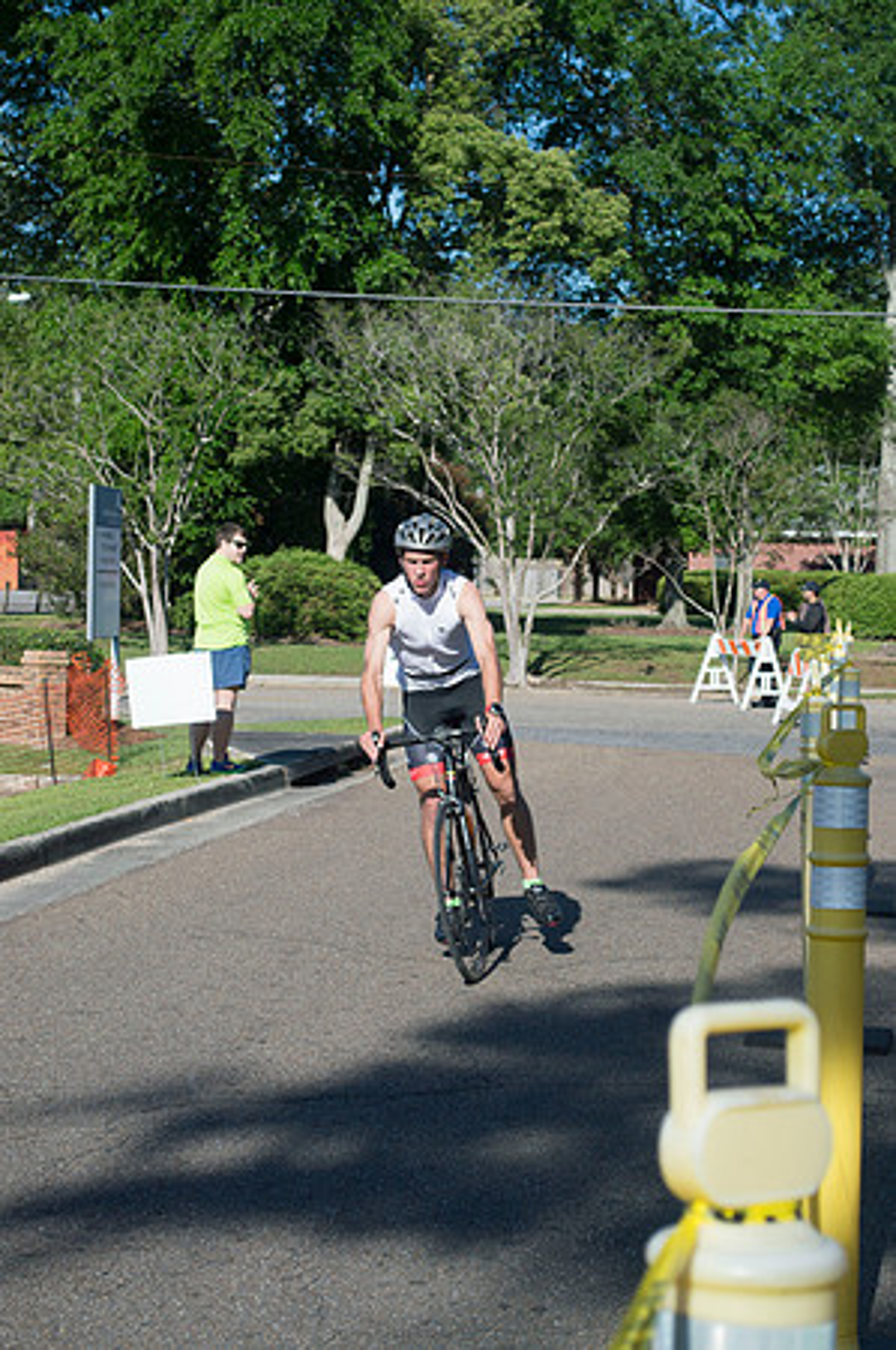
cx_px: 448
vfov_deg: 28.1
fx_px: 2694
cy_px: 675
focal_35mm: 72
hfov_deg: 18.9
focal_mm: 48
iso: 250
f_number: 7.1
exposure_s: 1/2000
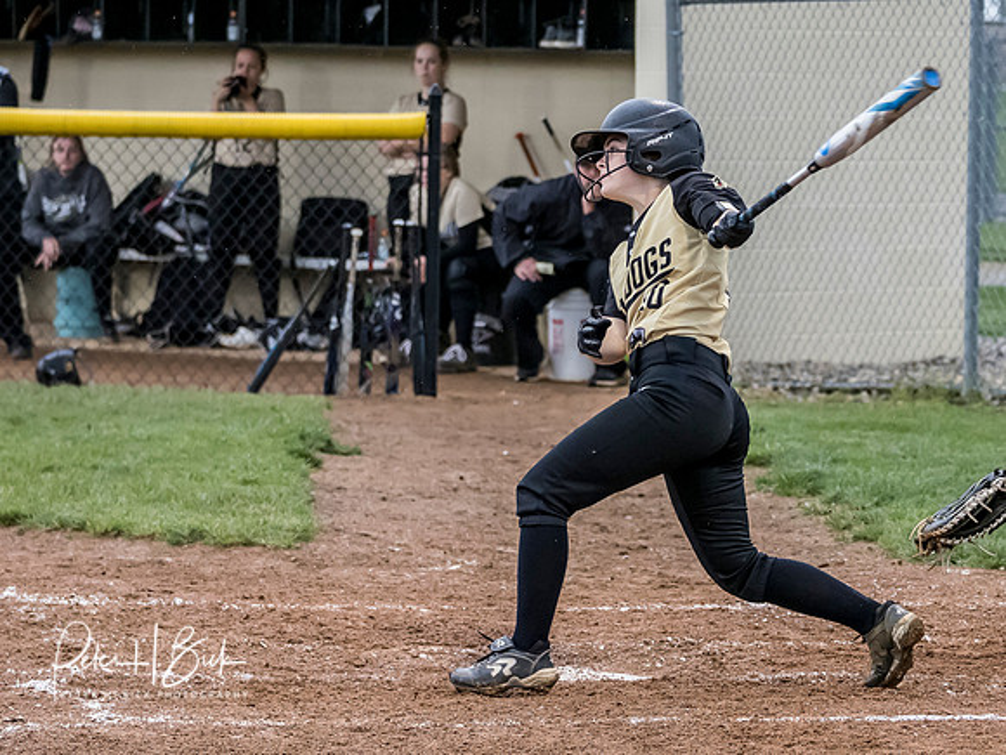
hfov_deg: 9.3
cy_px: 303
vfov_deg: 7.0
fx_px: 6173
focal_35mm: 212
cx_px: 575
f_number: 3.5
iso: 2500
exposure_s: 1/1000
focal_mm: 84
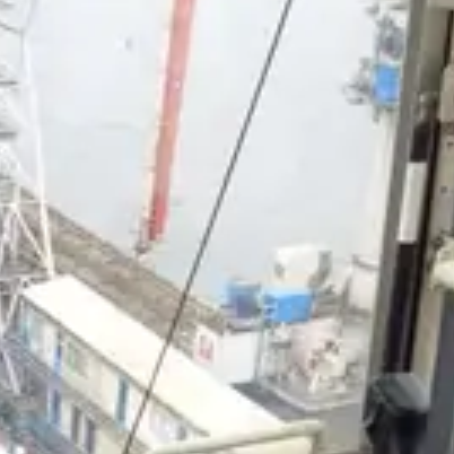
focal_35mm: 106
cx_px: -34
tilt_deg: -39.1
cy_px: 910
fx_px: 1573
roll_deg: +0.2
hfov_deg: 16.0
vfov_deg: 13.9
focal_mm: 4.15
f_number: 2.2
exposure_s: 1/164
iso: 32
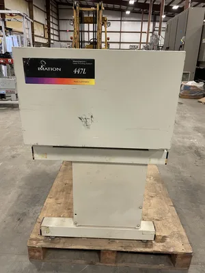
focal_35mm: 26
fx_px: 205
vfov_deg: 67.3
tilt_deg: -21.8
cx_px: 102
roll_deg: -1.9
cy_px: 136
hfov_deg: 53.1
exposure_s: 1/60
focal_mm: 4.2
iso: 250
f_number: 1.6
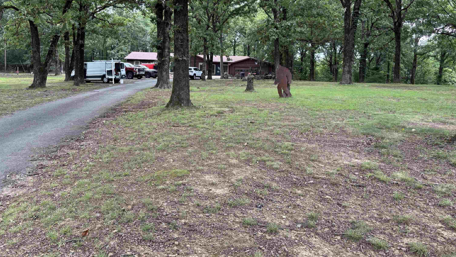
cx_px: 223
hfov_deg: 66.1
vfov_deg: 39.9
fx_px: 351
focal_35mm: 29
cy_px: 96
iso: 64
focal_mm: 5.96
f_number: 1.6
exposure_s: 1/166
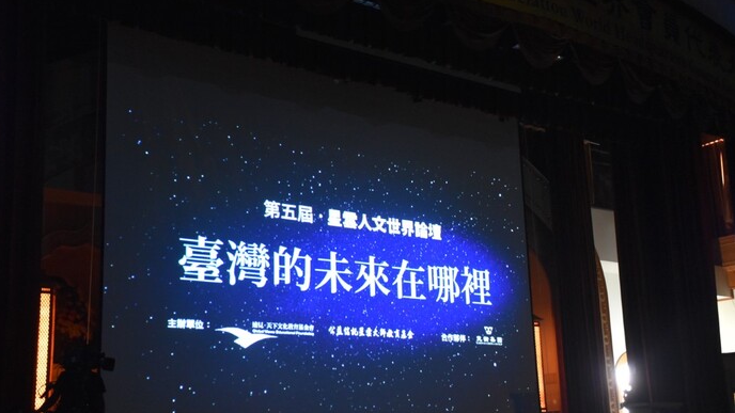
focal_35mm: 48
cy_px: 236
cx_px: 362
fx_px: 935
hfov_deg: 42.9
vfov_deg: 24.9
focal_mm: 30
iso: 3200
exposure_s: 1/15
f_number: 4
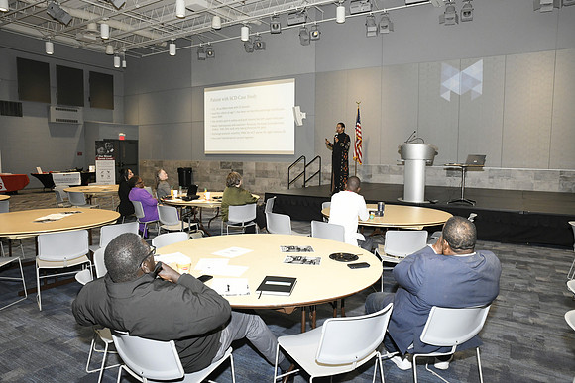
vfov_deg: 53.2
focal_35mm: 24
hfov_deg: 73.7
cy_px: 192
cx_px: 288
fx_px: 383
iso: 6400
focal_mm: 24
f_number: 11
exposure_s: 1/80
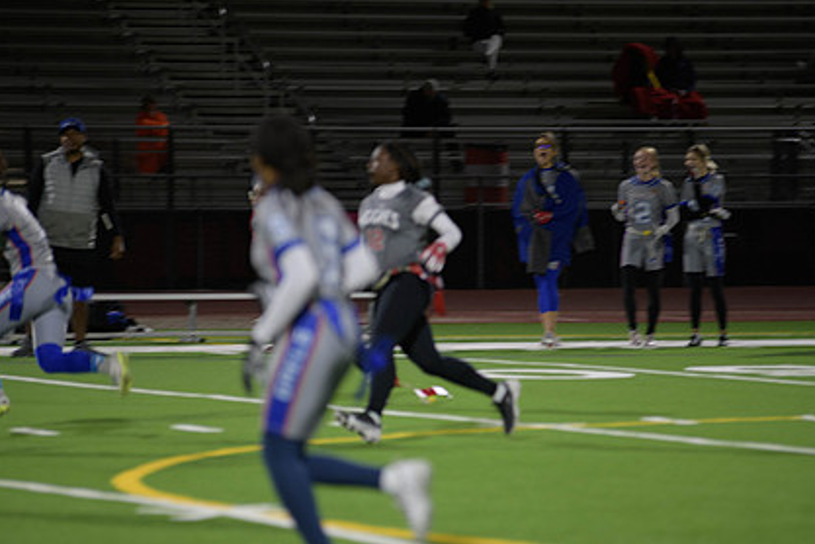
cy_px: 343
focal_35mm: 278
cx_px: 420
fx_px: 6293
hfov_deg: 7.4
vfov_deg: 4.9
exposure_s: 1/200
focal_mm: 200
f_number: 2.8
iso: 720
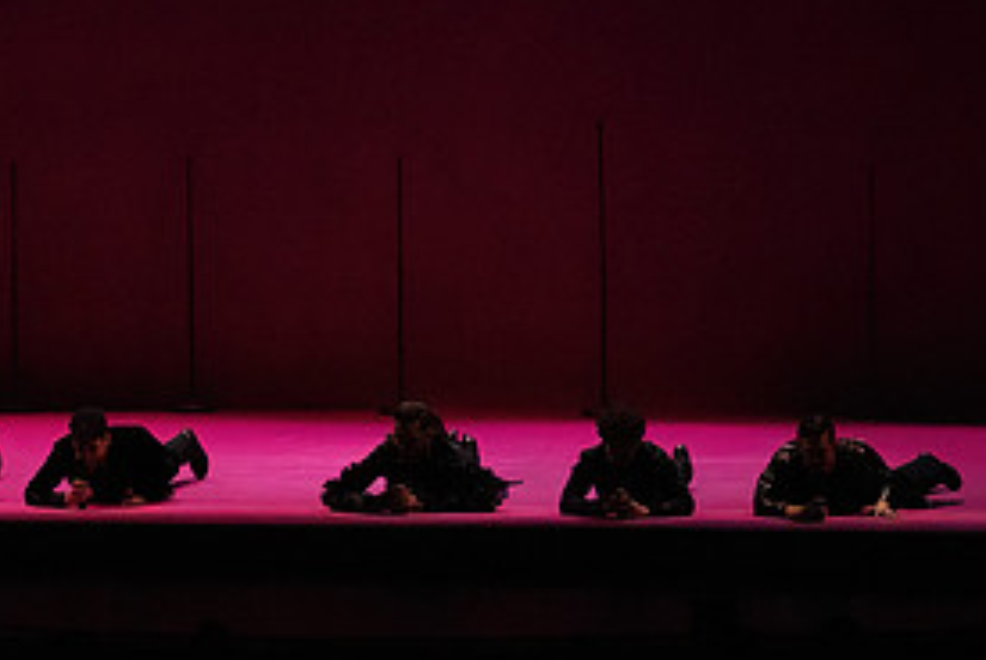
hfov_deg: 8.0
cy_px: 106
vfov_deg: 5.4
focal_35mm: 255
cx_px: 82
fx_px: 6991
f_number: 10
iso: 25600
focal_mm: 121
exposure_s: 1/400
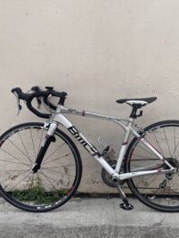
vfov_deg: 52.6
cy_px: 119
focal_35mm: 35
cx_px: 108
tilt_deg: -10.9
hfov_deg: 40.6
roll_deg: -1.3
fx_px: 241
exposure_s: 1/1770
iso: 32
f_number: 1.6
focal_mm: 4.2
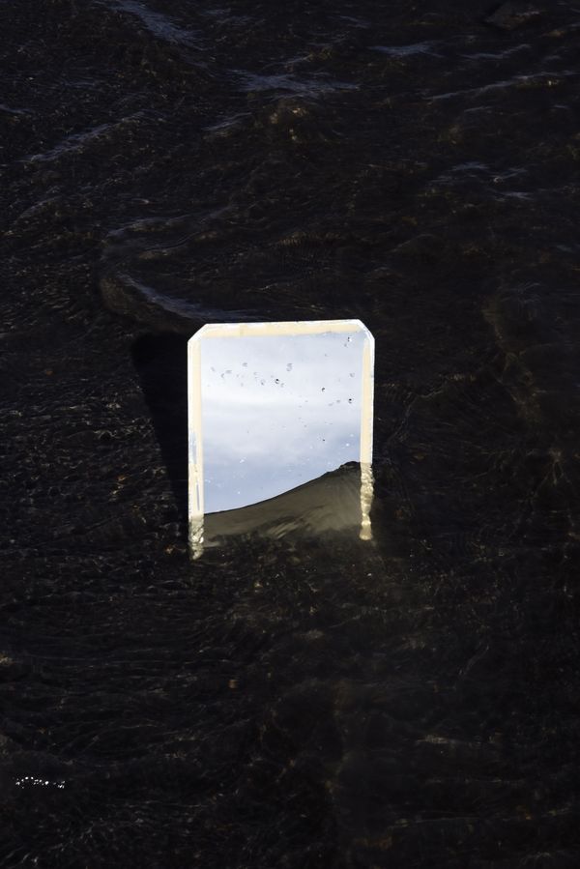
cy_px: 434
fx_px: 1690
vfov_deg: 28.8
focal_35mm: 70
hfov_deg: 19.5
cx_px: 290
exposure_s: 1/250
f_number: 22
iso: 200
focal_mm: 70
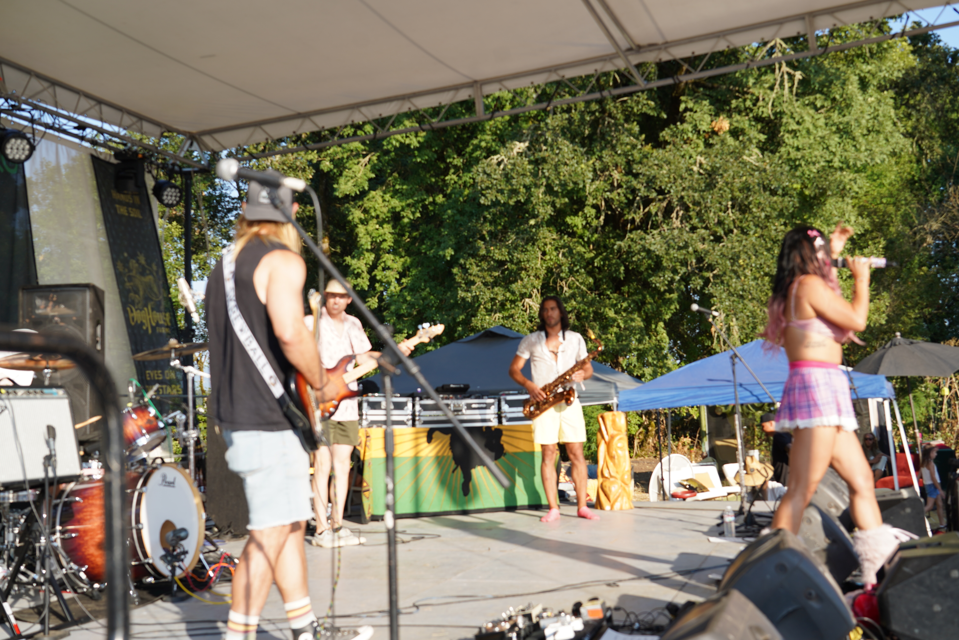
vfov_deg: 31.9
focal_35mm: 42
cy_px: 320
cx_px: 480
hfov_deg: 46.4
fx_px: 1119
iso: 100
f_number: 5
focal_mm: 42
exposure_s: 1/250
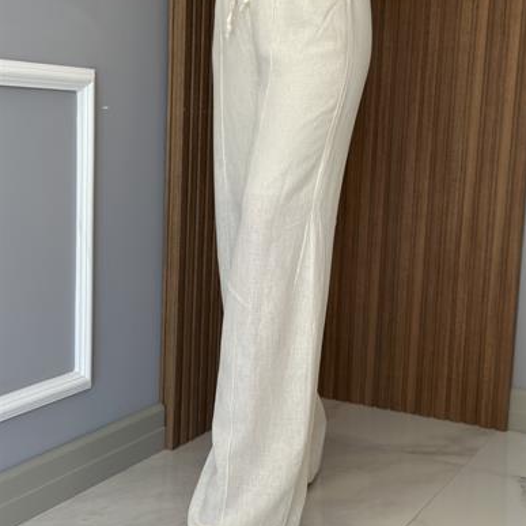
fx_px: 980
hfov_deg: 30.0
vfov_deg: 30.0
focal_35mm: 57
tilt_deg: -8.3
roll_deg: -2.7
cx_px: 264
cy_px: 253
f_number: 1.78
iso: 80
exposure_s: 1/345
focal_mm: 6.86
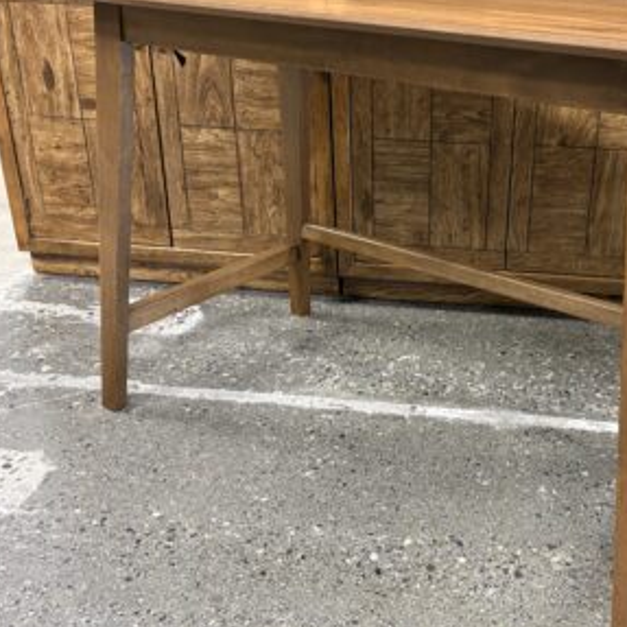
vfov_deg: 41.8
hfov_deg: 41.0
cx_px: 450
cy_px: 294
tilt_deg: -23.8
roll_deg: -2.2
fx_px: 820
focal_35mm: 40
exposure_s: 1/60
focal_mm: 5.96
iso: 500
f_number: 1.6
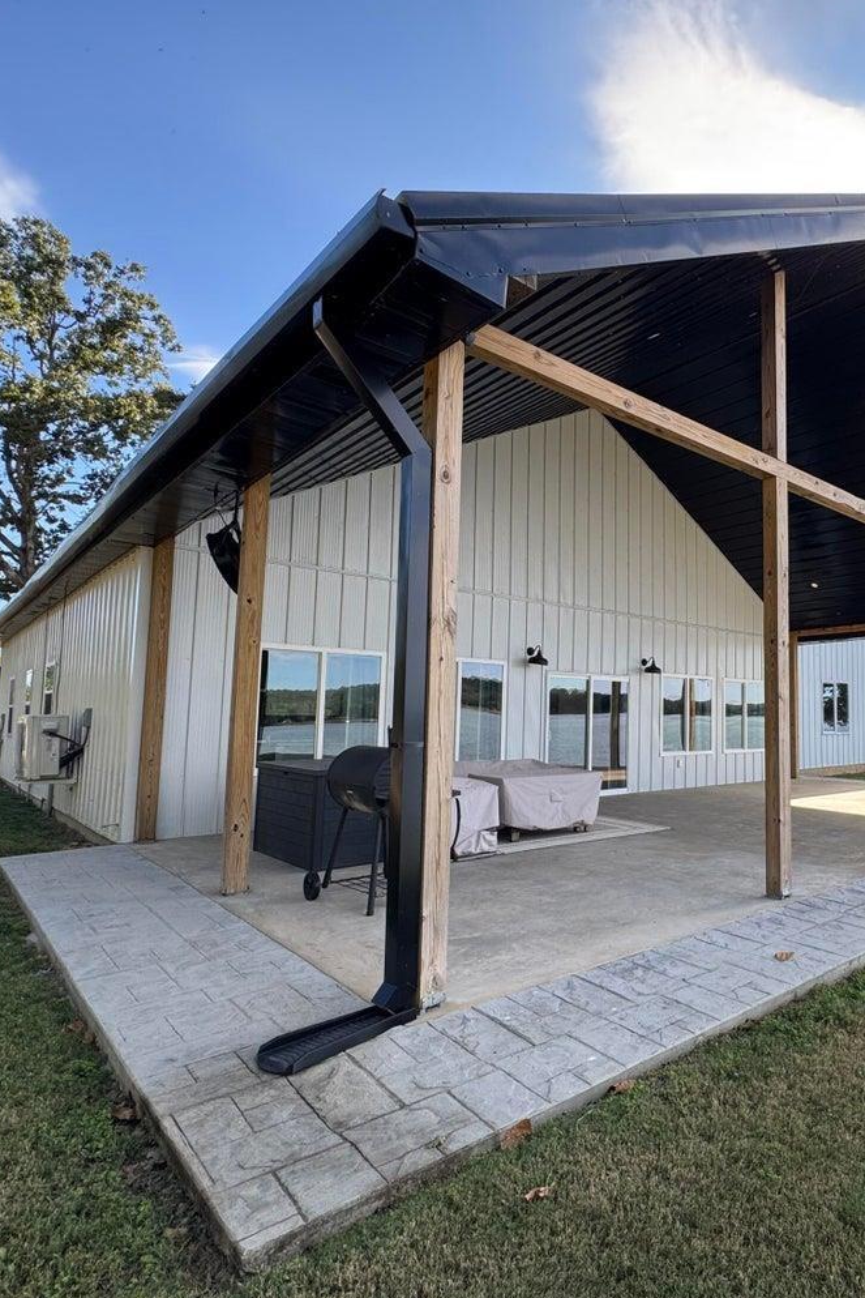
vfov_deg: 84.0
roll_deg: +0.0
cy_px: 658
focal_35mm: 20
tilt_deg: +5.6
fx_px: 721
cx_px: 692
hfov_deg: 57.3
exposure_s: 1/394
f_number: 2.2
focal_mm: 2.22
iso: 40
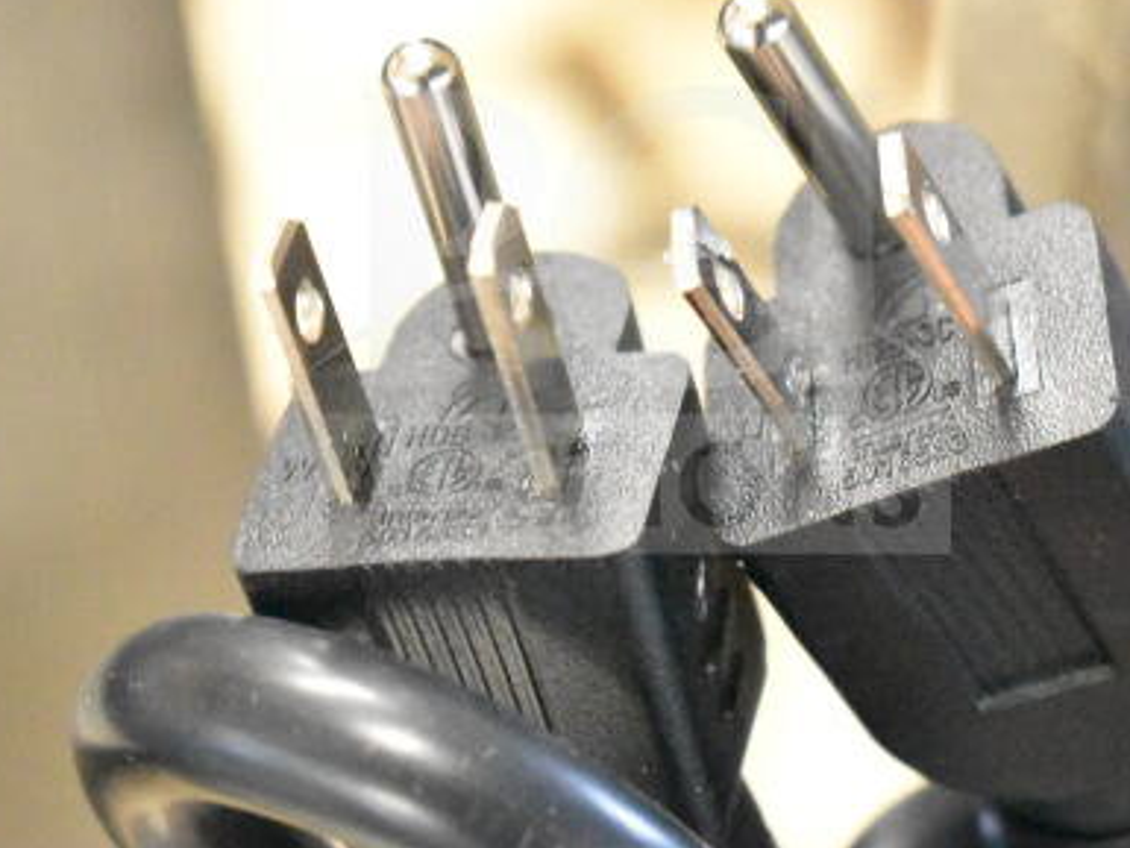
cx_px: 619
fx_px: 4107
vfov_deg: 11.8
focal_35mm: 126
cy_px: 321
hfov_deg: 15.7
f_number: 5.6
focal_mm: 55
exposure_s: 1/100
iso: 22800
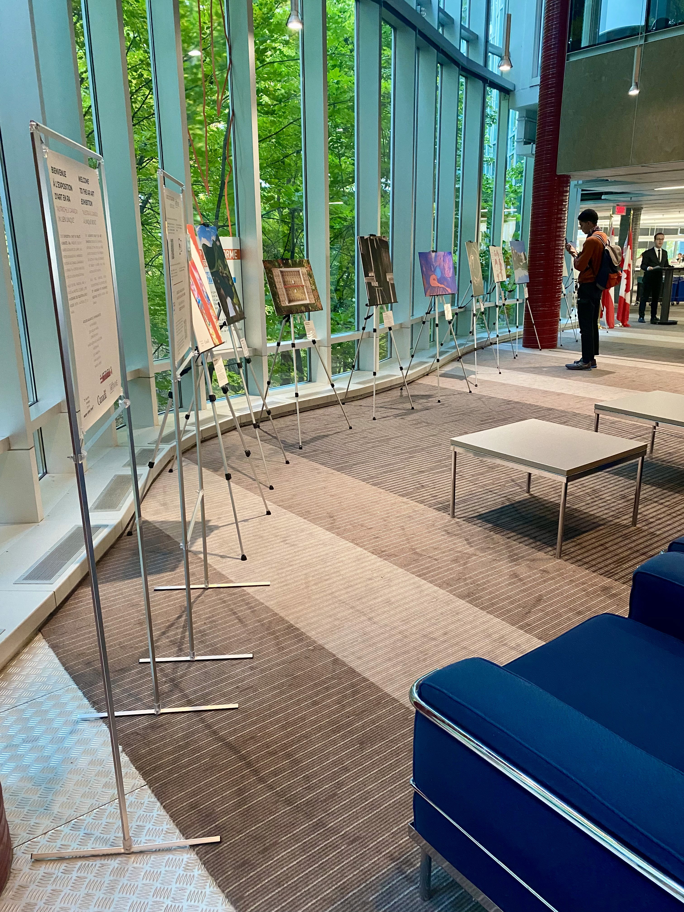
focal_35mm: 26
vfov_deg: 67.3
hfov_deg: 53.1
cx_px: 342
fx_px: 685
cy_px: 456
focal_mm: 4.25
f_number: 1.8
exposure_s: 1/60
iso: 320
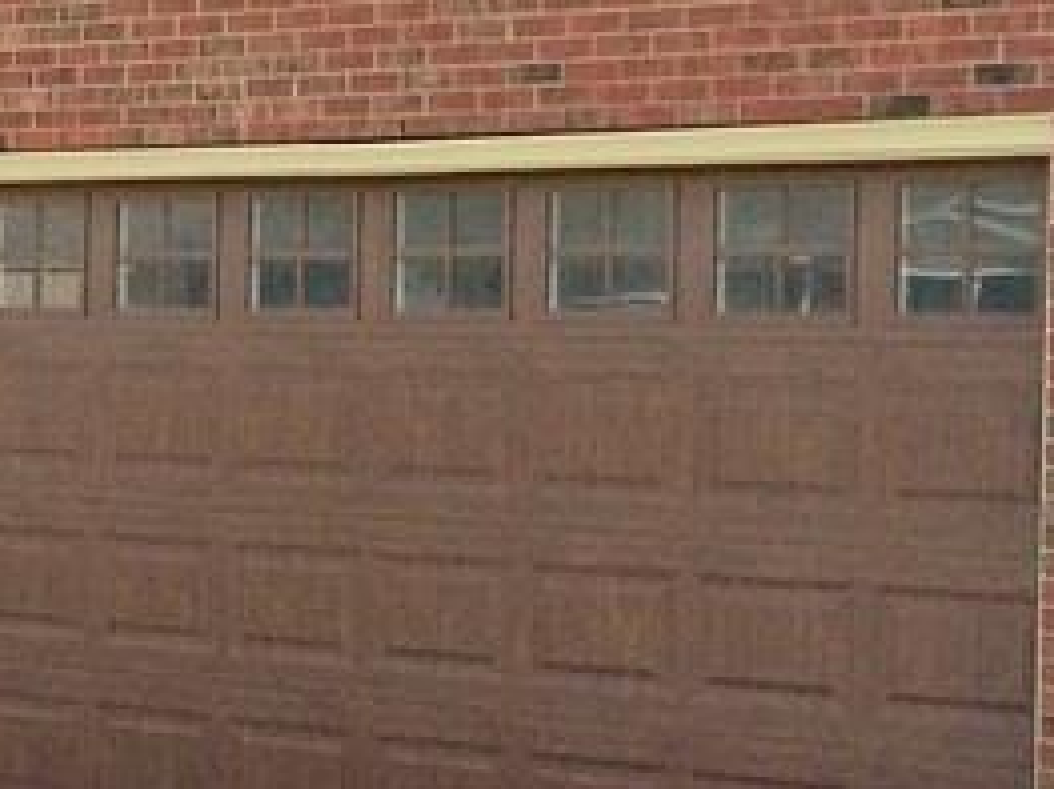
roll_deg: +0.4
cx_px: 565
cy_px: 352
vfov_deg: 13.1
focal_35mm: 113
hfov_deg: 17.4
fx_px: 3439
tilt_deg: +0.0
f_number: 2.2
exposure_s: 1/2933
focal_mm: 4.15
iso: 32
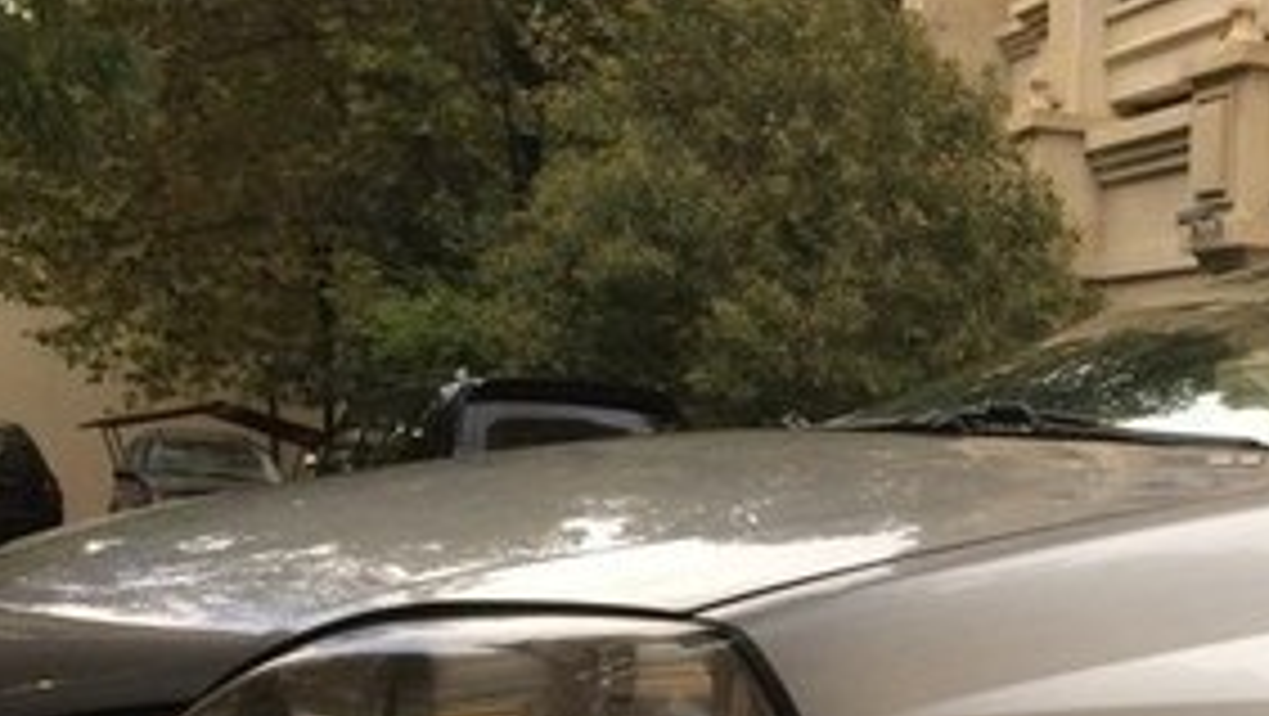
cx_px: 1368
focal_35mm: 74
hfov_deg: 26.5
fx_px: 2491
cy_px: 1038
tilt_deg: -13.6
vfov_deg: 15.2
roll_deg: -2.4
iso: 64
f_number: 2.2
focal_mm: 4.15
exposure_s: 1/100
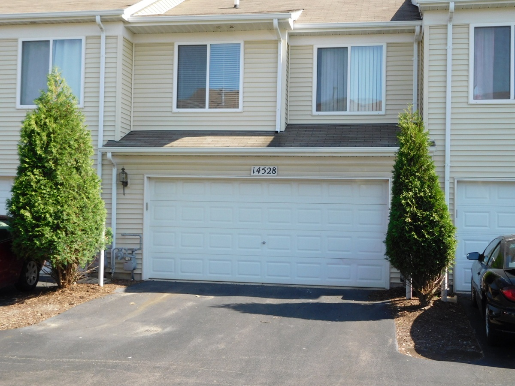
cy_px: 193
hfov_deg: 42.1
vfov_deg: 32.2
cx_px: 258
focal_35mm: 45
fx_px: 669
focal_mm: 8
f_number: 4
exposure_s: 1/320
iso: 125
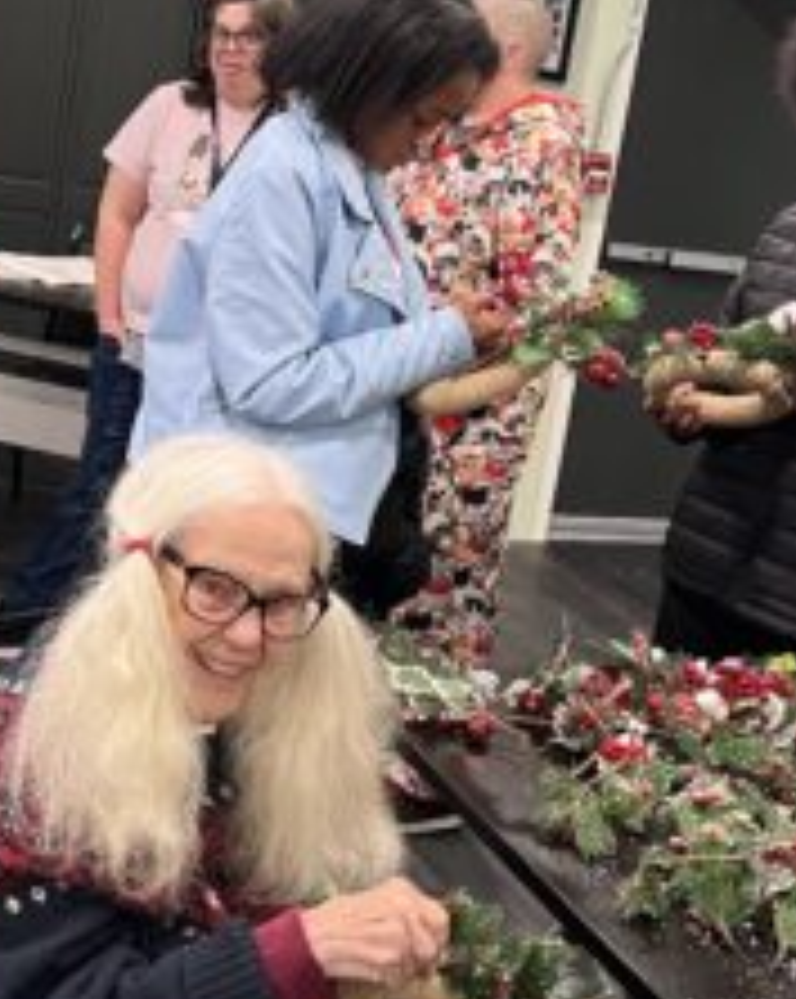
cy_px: 322
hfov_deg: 24.9
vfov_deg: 30.7
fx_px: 1800
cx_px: 400
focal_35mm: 61
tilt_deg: -6.9
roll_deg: -9.4
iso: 400
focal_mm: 5.7
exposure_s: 1/60
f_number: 1.5
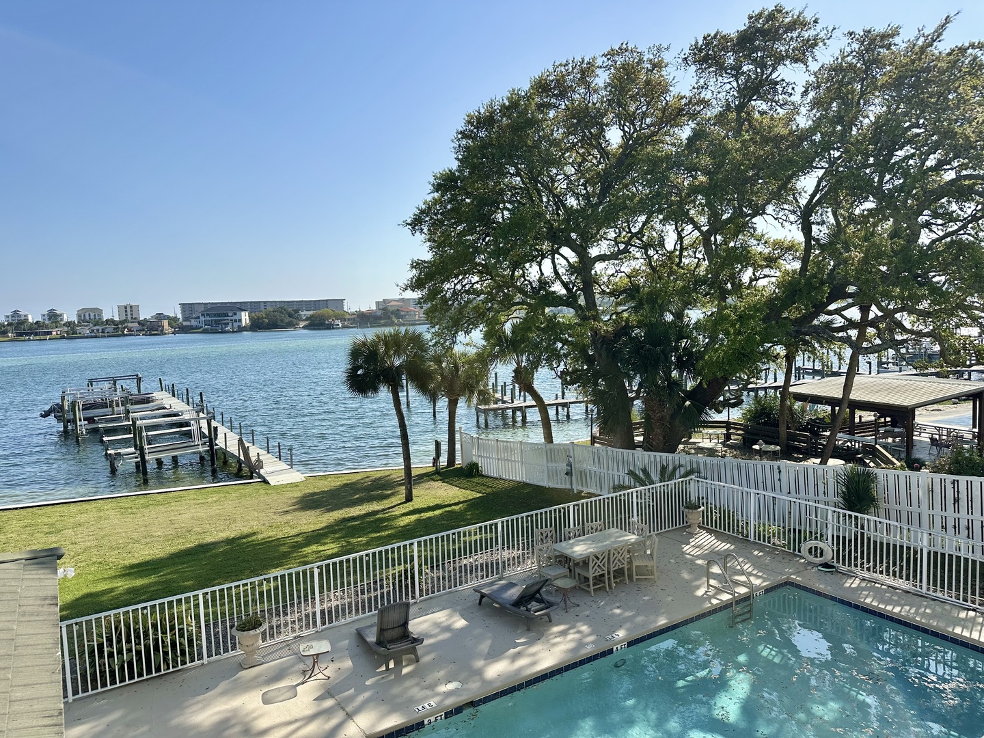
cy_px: 369
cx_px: 492
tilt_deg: -5.7
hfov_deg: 71.6
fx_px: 682
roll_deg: +2.4
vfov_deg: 56.8
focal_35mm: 24
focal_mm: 6.86
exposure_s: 1/4762
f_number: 1.78
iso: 80
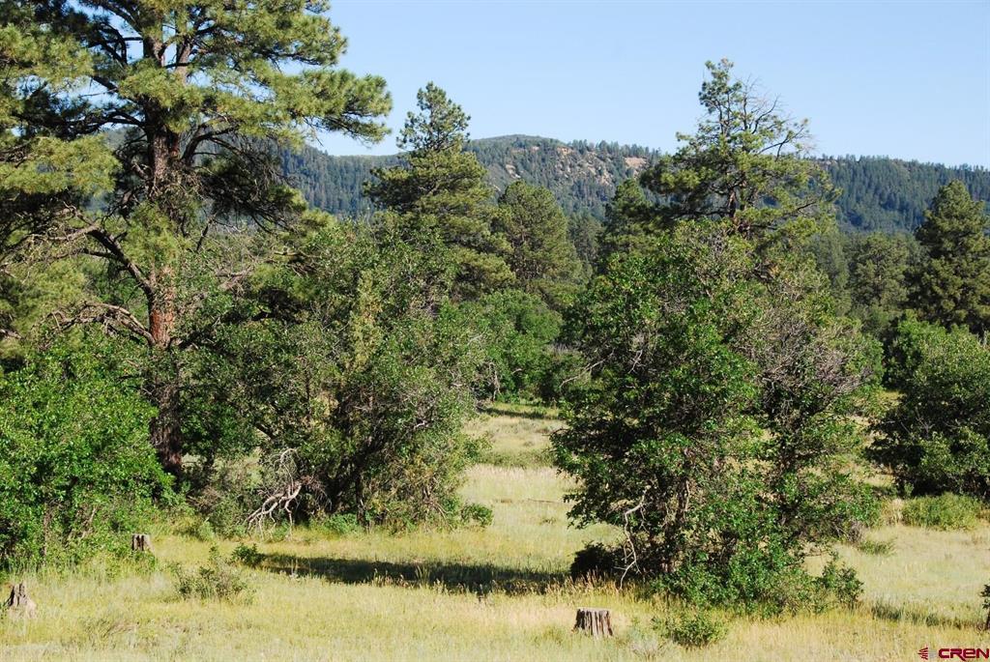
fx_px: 2147
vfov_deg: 17.5
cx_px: 495
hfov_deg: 26.0
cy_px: 331
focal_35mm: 78
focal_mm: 52
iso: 400
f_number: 10
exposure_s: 1/320
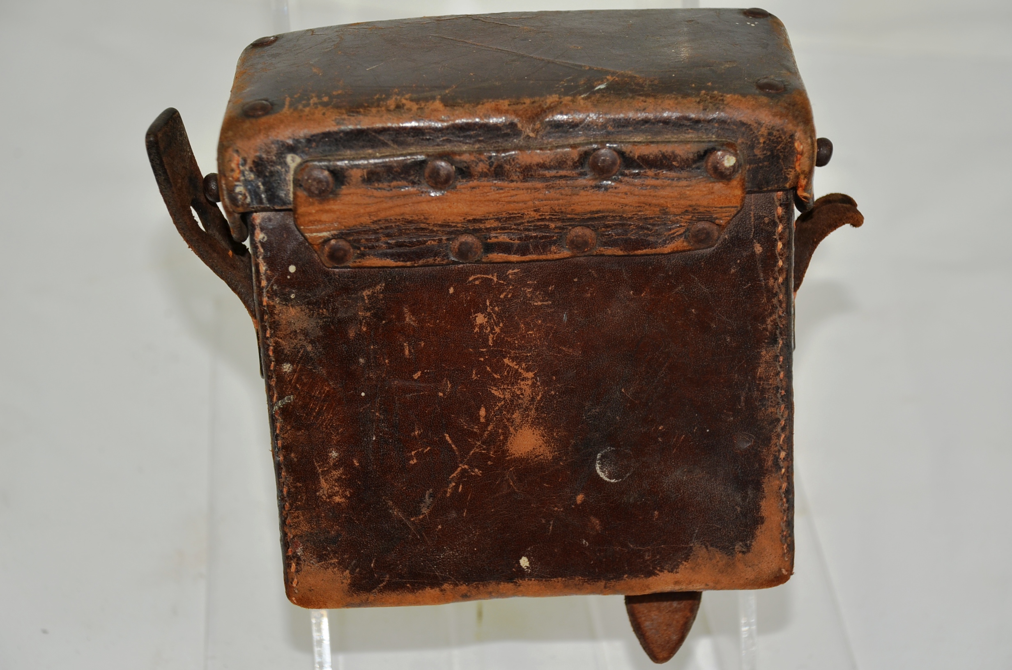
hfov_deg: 26.0
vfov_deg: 17.4
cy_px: 335
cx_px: 506
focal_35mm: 78
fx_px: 2188
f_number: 5
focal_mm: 52
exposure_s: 1/250
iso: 180
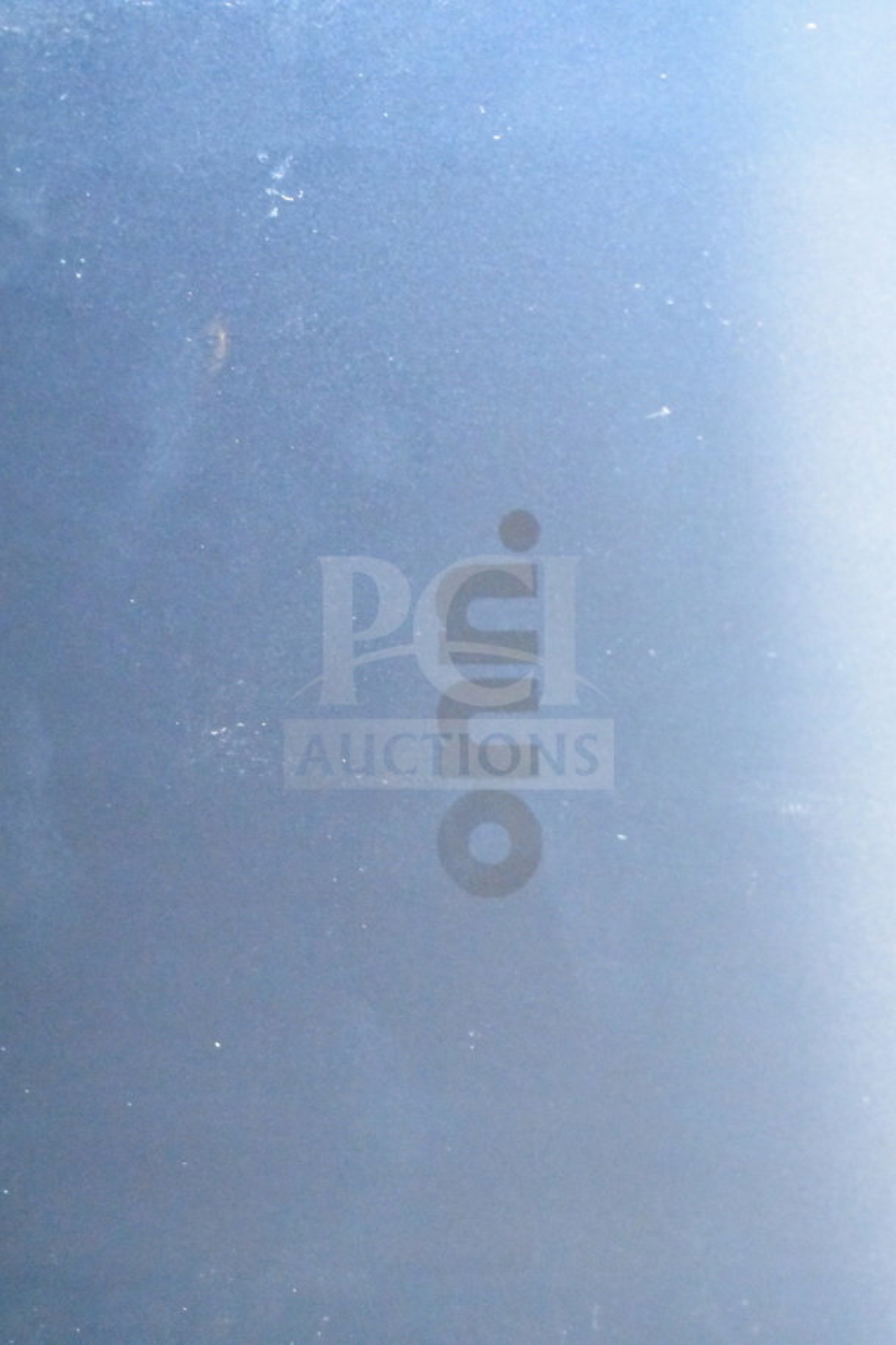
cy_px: 672
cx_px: 448
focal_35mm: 72
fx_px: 2688
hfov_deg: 18.9
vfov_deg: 28.1
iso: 25600
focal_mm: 48
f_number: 5.3
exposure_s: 1/50
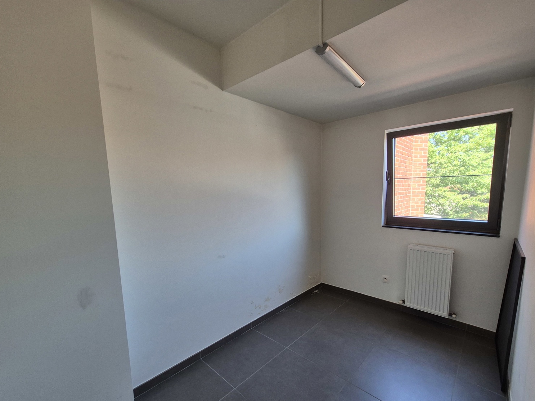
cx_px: 277
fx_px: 216
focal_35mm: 14
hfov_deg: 102.0
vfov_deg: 85.5
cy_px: 215
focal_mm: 2.2
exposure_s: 1/100
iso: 200
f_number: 2.2
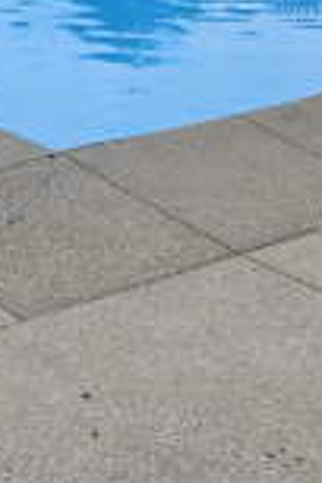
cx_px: -131
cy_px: -224
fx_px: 1395
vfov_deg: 17.8
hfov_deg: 12.6
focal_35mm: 104
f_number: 1.8
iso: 25
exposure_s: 1/2993
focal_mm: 5.4
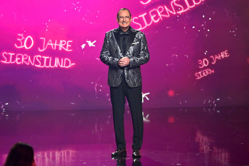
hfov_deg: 12.8
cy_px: 83
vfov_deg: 8.6
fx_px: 1107
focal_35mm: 160
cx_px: 124
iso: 1600
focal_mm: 160
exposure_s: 1/400
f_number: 2.8
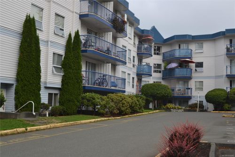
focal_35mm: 42
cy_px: 78
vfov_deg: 31.9
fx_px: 274
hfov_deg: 46.4
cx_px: 118
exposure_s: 1/160
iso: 100
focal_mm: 28
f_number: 6.3
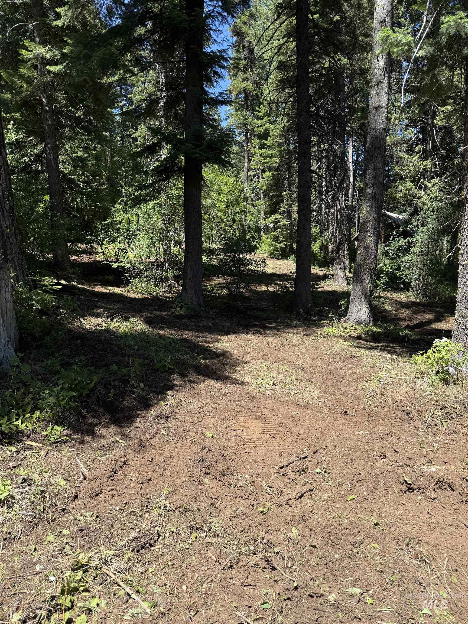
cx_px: 234
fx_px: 433
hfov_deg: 56.8
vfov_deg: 71.6
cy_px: 312
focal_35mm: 24
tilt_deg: -3.1
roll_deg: +1.3
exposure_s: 1/1361
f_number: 1.78
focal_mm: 6.76
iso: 80
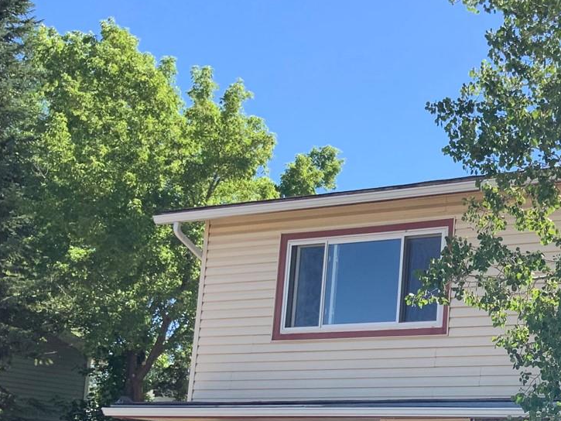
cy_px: 374
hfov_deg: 27.7
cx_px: 616
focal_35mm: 64
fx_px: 1037
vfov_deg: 22.4
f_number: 1.8
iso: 16
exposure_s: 1/650
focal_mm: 3
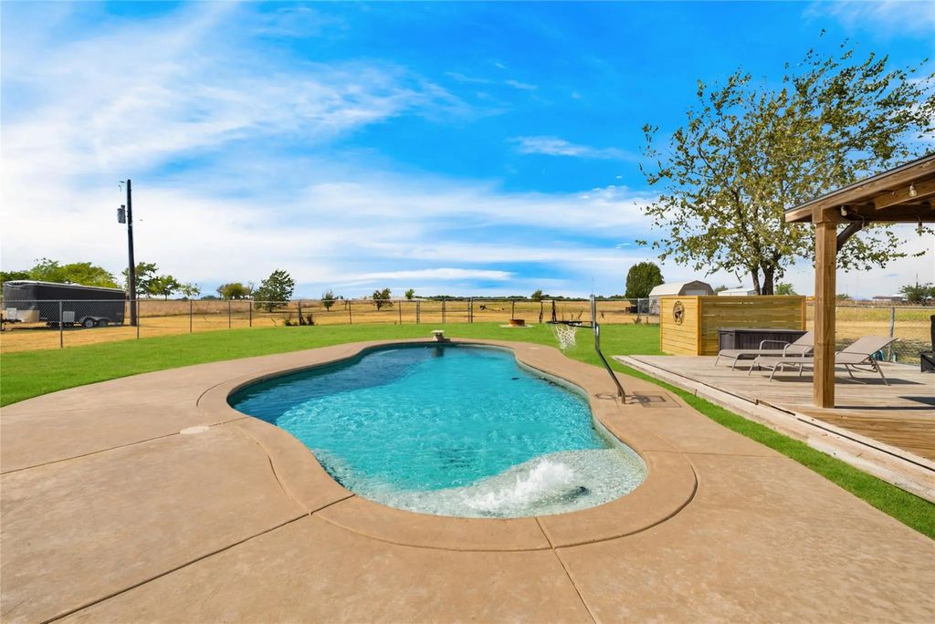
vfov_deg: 73.8
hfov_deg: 96.7
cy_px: 312
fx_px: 416
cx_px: 468
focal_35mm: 16
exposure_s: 1/250
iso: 80
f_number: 8
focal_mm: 16
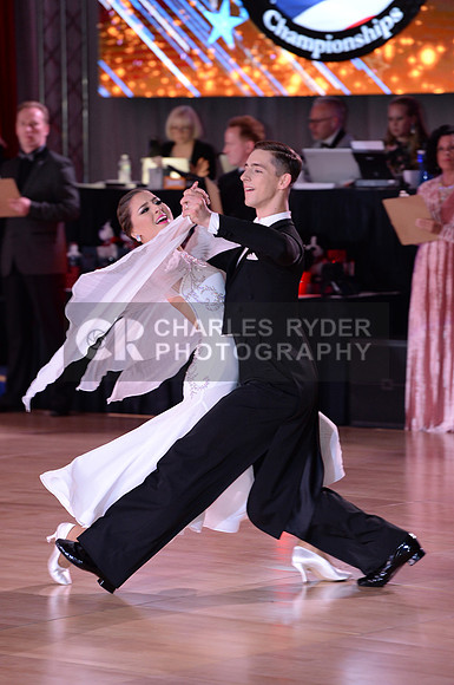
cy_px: 342
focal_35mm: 180
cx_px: 227
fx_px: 3415
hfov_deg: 7.6
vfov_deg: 11.4
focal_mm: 180
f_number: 5
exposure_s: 1/250
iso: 2000
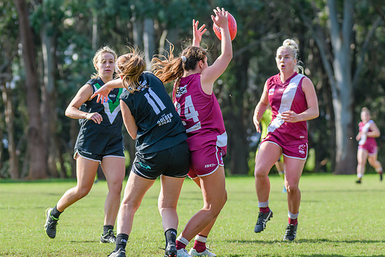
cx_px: 156
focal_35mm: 275
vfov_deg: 5.0
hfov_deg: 7.5
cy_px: 80
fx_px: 2942
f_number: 5
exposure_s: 1/1250
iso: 800
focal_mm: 170
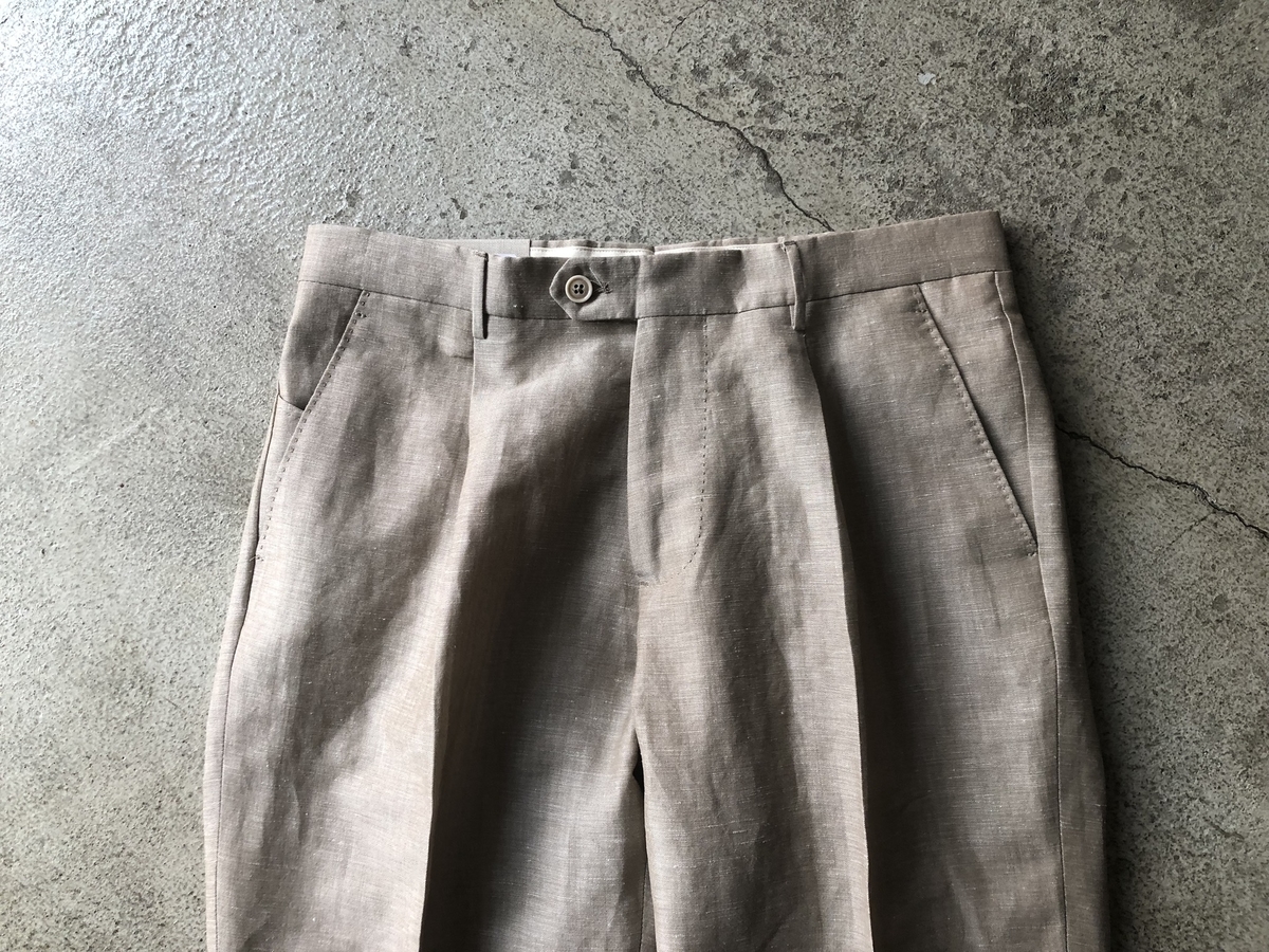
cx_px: 634
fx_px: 1026
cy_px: 476
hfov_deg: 63.4
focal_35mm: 28
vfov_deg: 49.7
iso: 25
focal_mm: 4
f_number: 1.8
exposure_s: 1/40
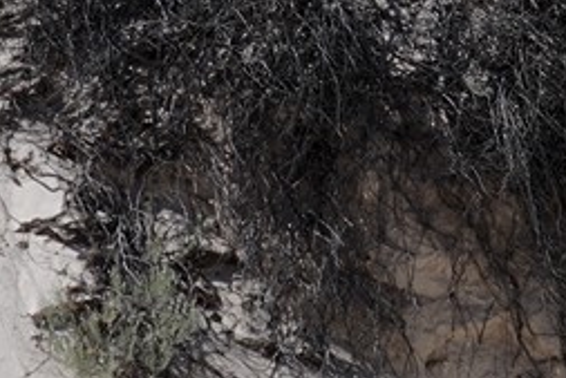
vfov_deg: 4.4
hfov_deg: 5.9
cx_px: 1826
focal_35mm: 316
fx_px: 4971
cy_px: 201
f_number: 22
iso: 100
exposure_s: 1/100
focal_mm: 40
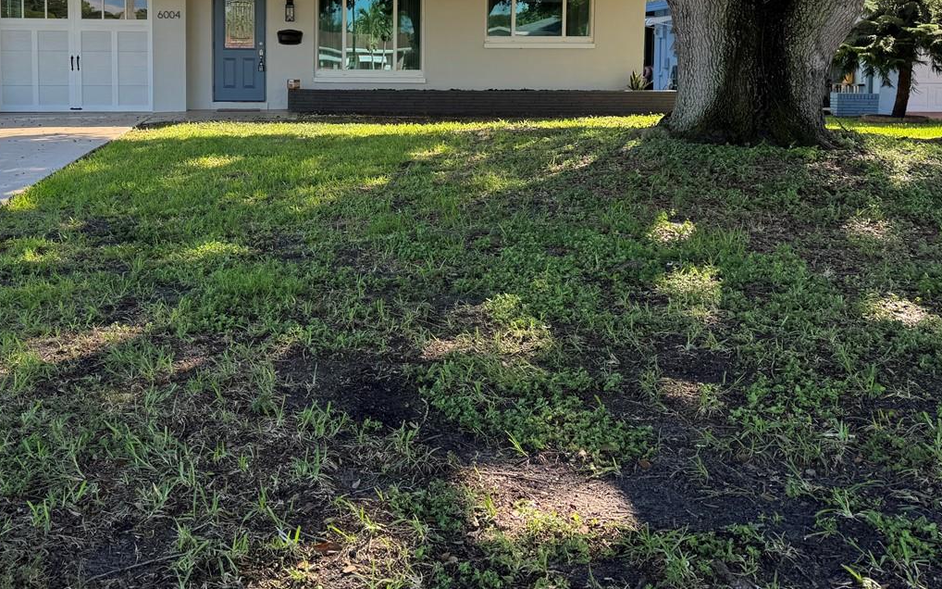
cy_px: 108
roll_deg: -0.3
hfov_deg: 48.7
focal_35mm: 40
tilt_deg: -3.0
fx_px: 1027
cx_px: 341
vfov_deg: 31.1
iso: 80
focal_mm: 6.76
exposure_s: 1/651
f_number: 1.78
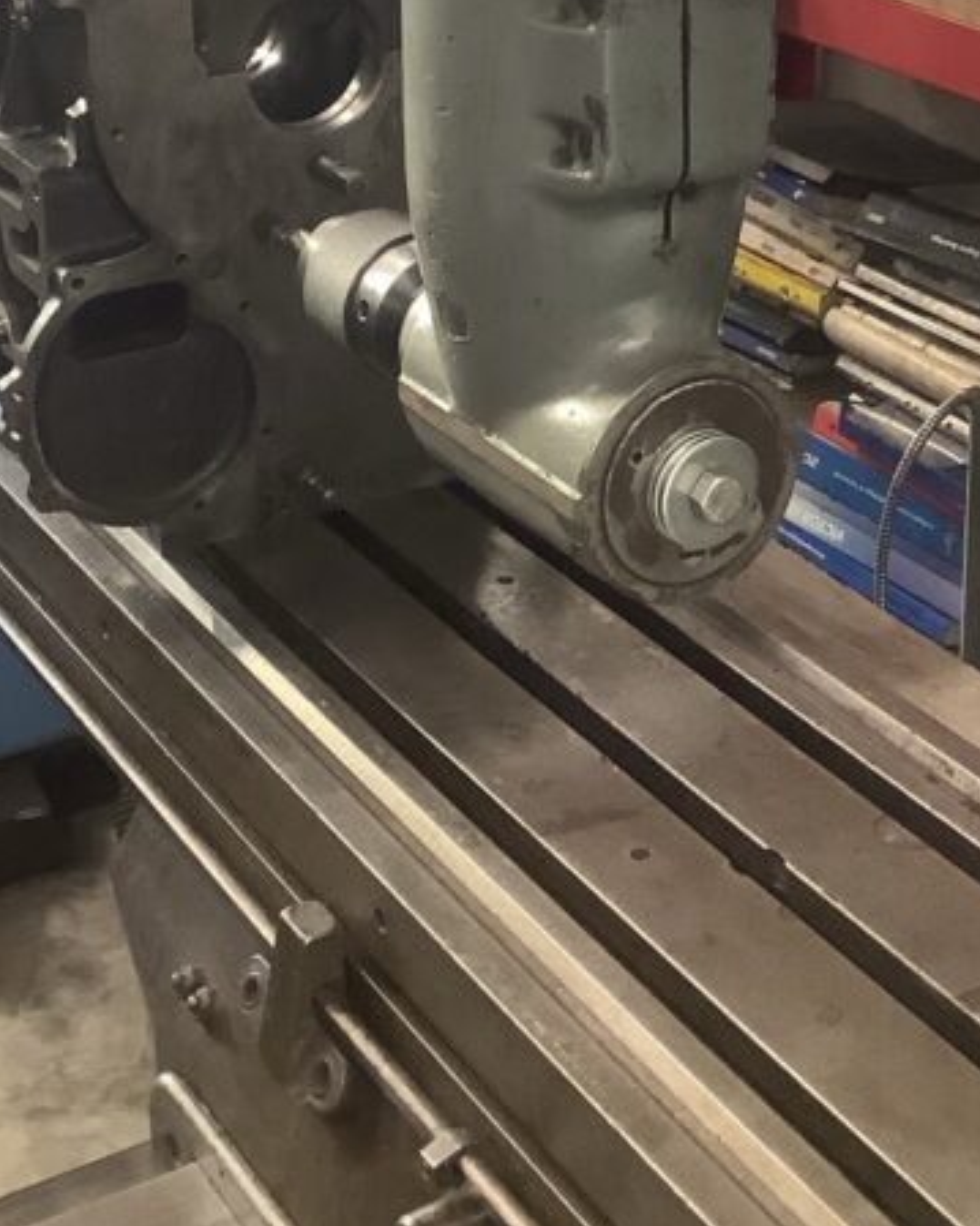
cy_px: 79
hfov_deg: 22.1
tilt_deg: -17.0
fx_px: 2502
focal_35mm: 69
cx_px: 609
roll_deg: +0.8
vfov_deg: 26.4
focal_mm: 3.3
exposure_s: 1/50
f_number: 2.4
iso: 250
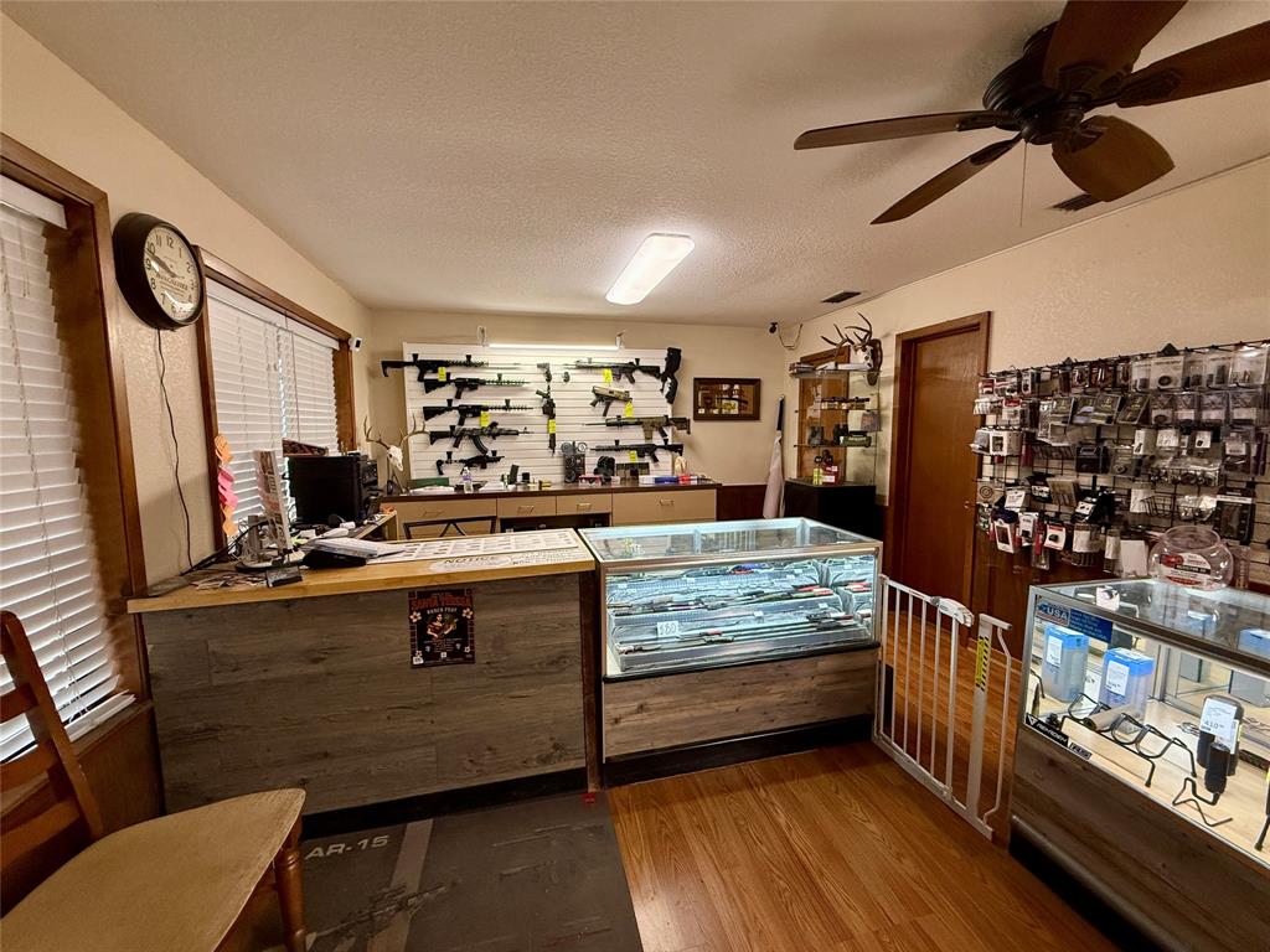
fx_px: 514
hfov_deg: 102.1
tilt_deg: -4.8
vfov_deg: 85.7
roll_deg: -0.1
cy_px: 476
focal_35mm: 14
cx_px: 635
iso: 320
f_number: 2.2
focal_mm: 2.22
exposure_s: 1/120
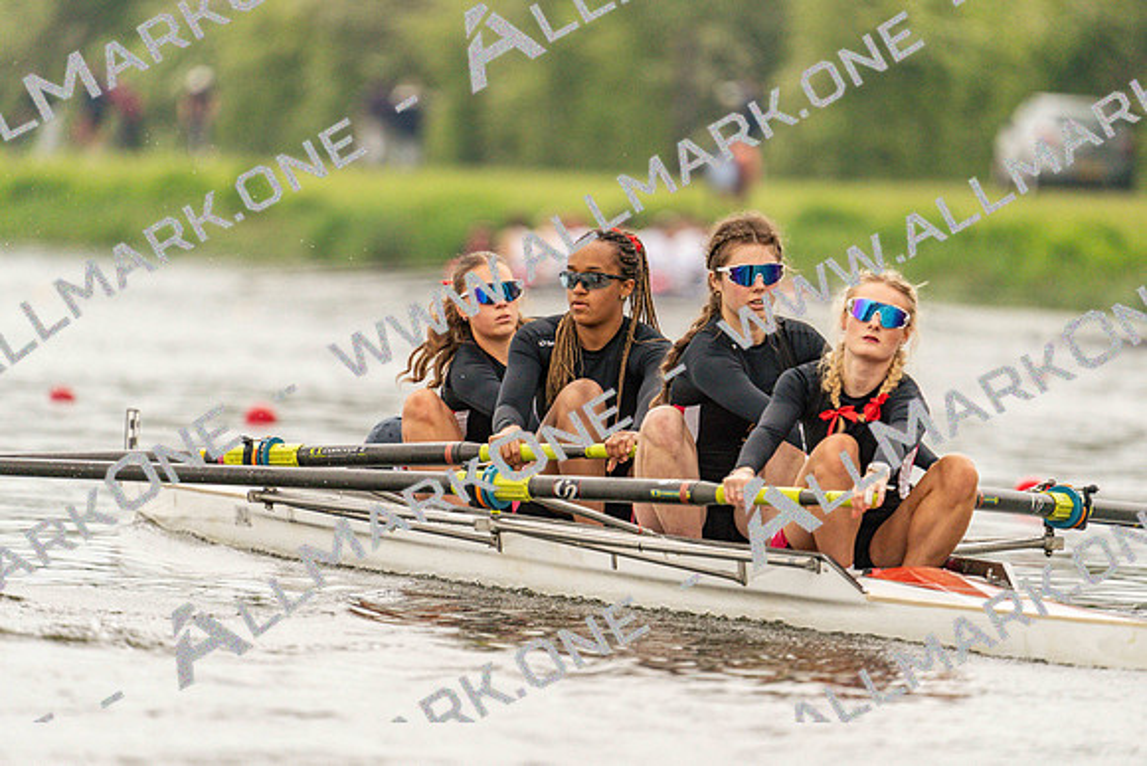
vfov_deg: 2.3
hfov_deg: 3.4
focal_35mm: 600
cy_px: 383
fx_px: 19120
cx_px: 574
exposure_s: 1/1600
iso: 1600
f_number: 6.3
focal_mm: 600
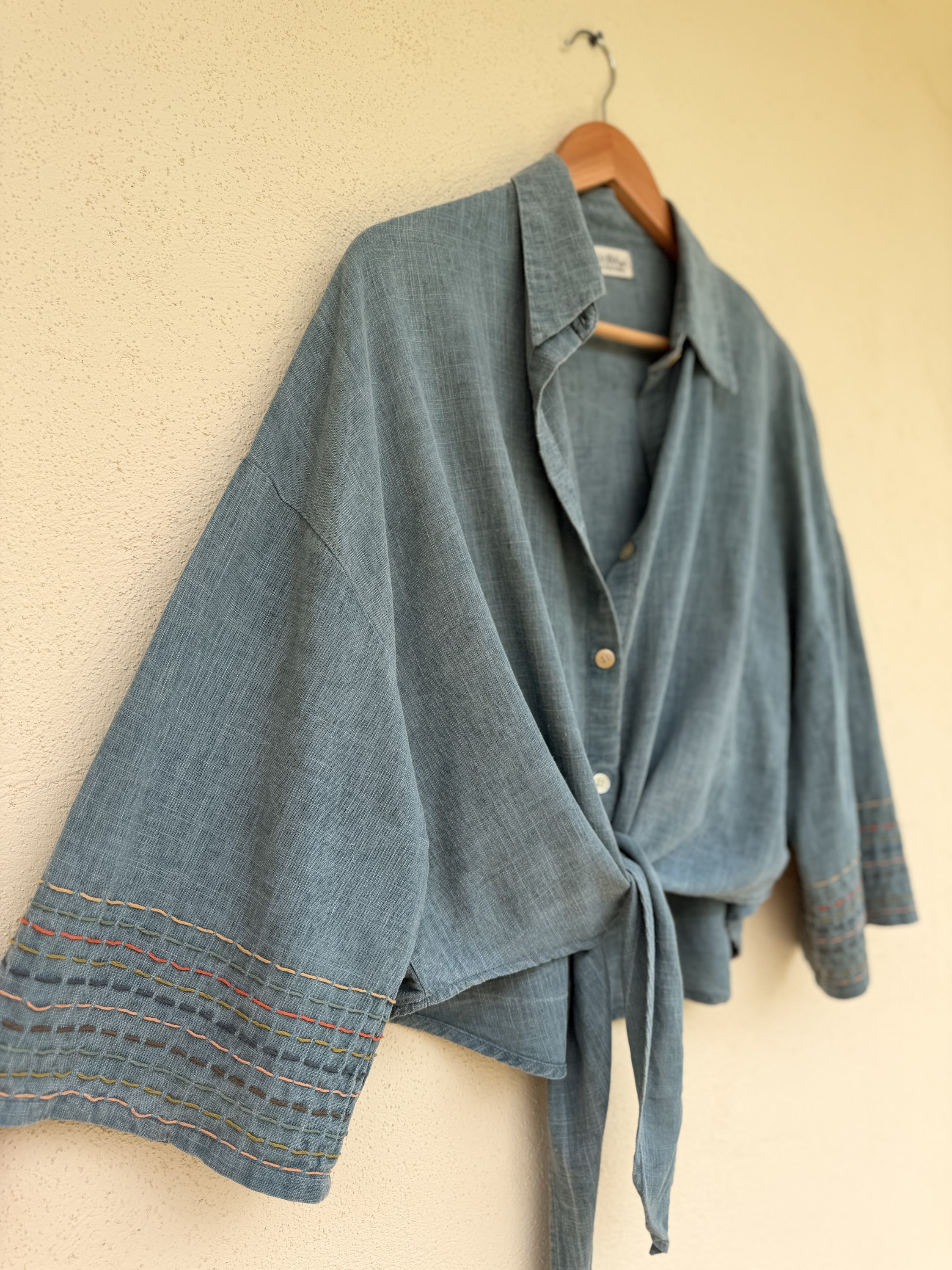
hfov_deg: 56.8
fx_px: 880
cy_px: 635
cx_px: 476
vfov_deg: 71.6
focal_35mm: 24
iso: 80
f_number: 1.78
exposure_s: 1/1727
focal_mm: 6.76
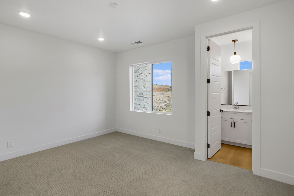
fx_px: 147
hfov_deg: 89.9
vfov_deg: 67.4
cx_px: 140
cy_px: 95
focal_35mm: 18
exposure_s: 1/30
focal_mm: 17
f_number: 9
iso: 250
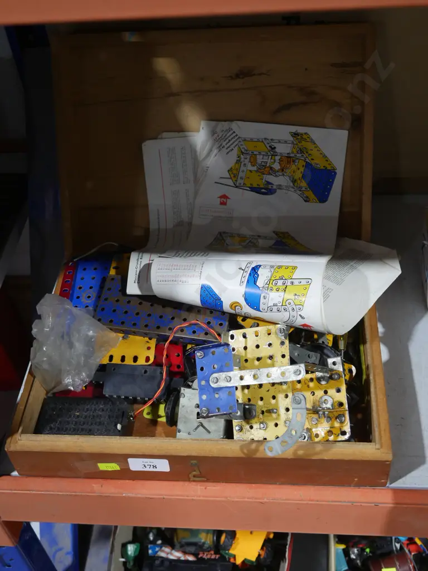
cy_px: 286
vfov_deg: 44.8
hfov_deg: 34.3
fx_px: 692
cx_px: 214
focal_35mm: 42
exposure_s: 1/60
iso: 800
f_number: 4.6
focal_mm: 21
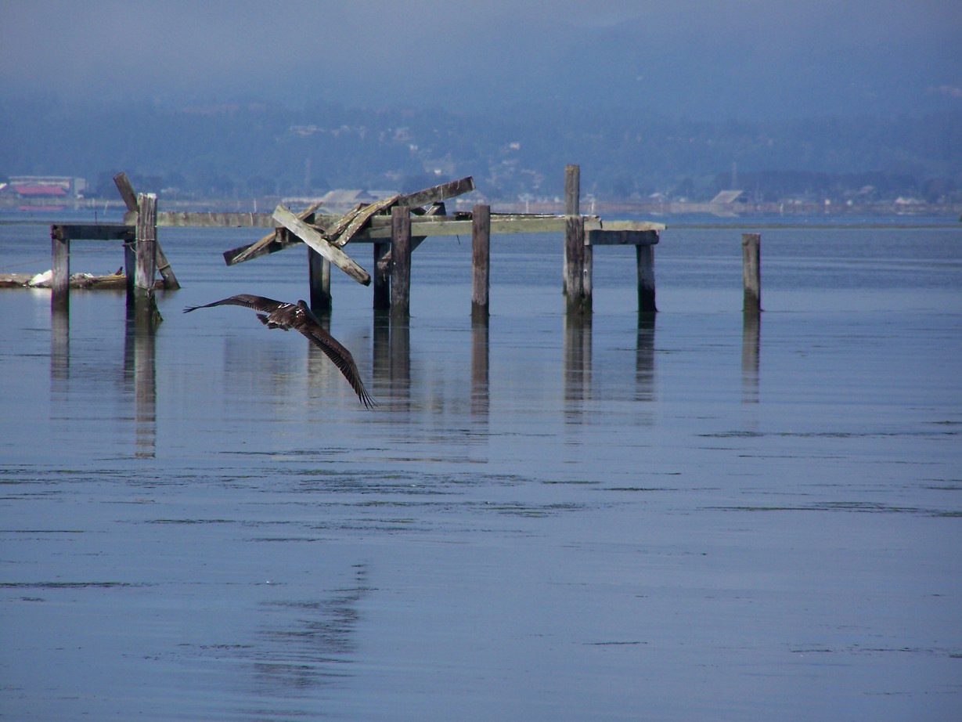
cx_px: 481
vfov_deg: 3.9
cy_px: 361
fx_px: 10561
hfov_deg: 5.2
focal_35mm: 380
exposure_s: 1/500
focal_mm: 63
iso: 64
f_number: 5
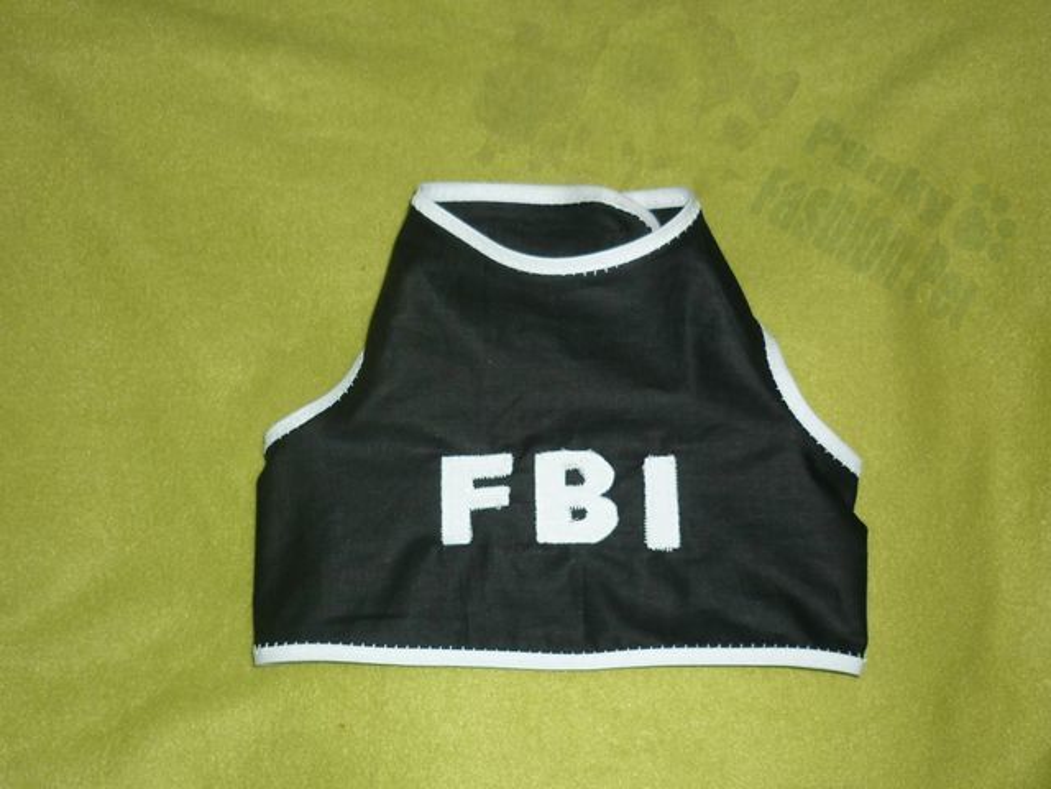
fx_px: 1306
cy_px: 394
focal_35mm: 43
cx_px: 526
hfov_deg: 43.9
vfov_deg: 33.6
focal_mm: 5.5
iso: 100
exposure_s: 1/30
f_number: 2.8
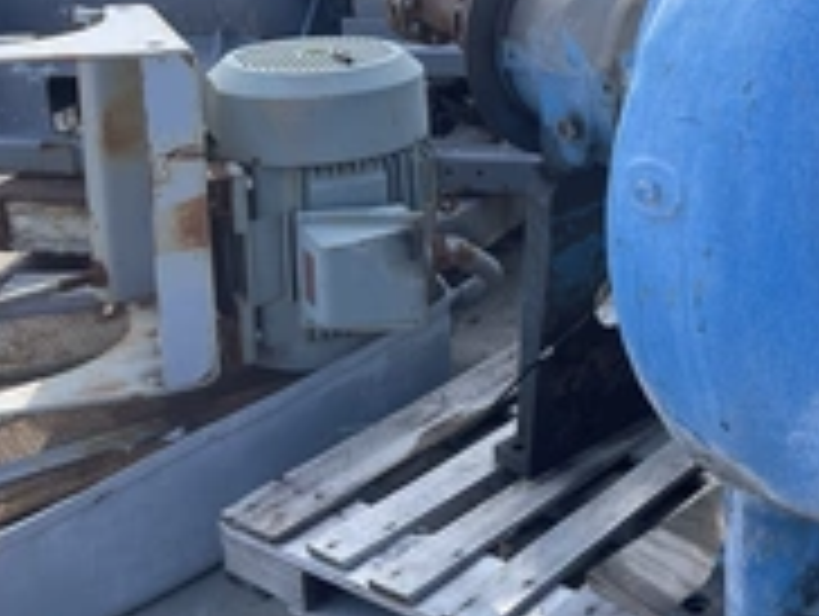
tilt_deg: -15.1
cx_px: 855
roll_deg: +1.9
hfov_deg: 30.8
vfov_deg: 24.7
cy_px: 27
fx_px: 1350
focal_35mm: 57
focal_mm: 5.1
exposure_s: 1/861
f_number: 1.6
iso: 32
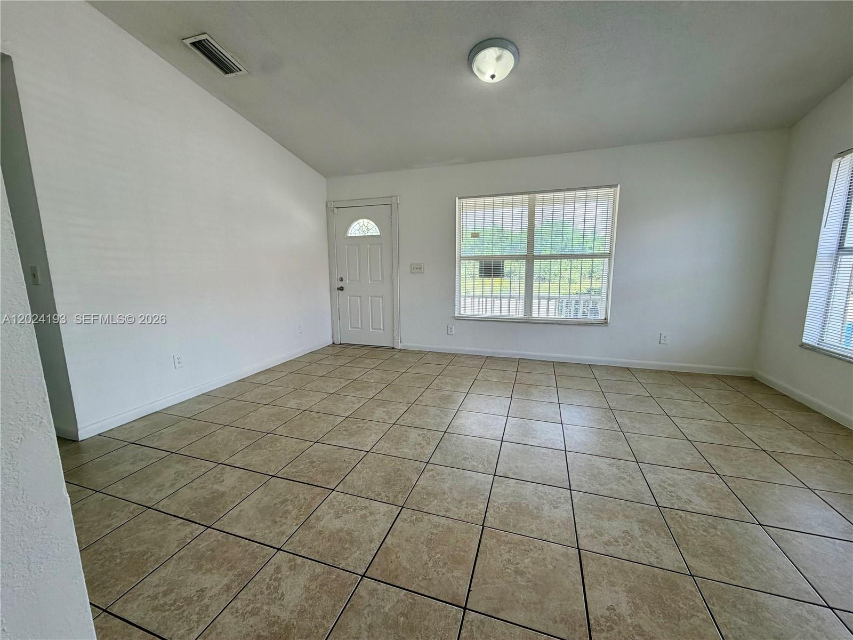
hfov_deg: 102.1
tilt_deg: -9.4
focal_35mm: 14
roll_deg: +0.0
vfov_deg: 85.7
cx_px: 426
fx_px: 345
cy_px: 320
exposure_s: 1/120
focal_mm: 2.22
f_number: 2.2
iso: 80
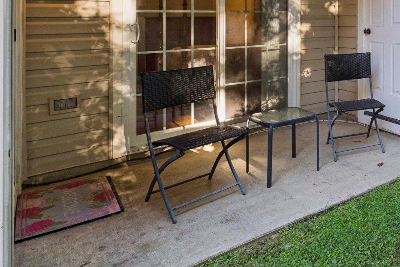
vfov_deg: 38.1
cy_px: 23
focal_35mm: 32
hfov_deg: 44.6
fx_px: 355
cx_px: 440
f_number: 7.1
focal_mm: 14
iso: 1250
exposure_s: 1/160
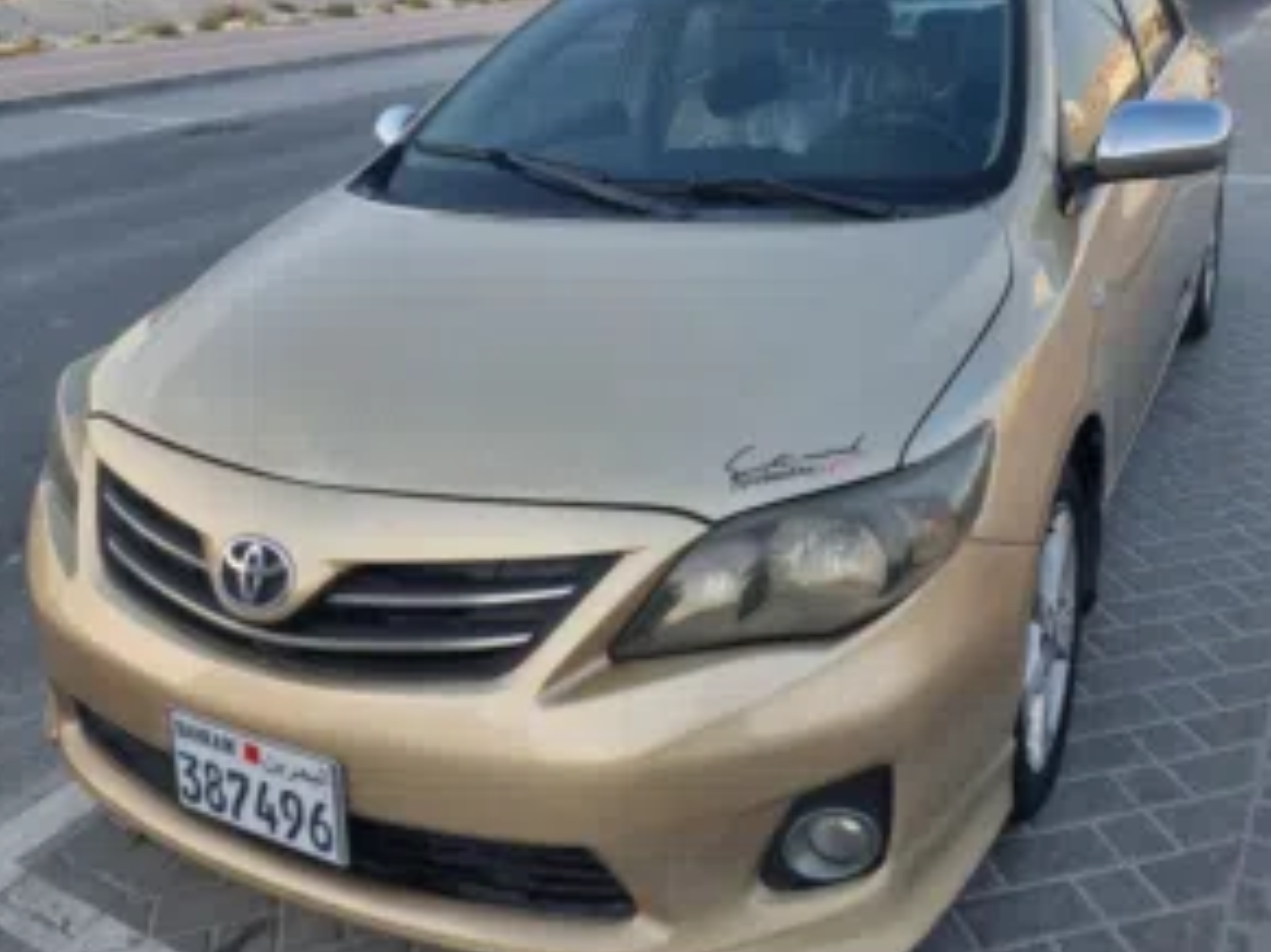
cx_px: 642
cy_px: 345
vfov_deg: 42.5
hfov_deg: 55.4
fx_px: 1211
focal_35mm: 33
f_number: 1.8
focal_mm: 6.7
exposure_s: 1/316
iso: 50
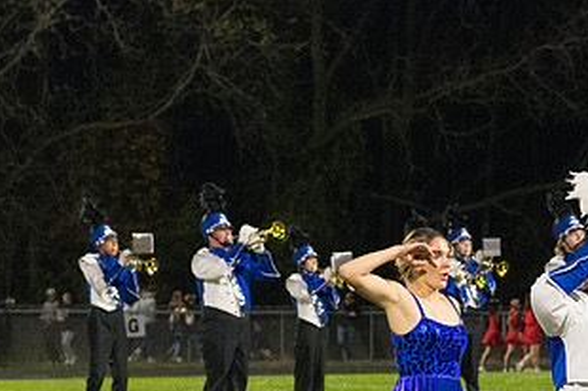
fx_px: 4209
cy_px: 364
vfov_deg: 5.3
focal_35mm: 258
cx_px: 450
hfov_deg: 8.0
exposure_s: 1/400
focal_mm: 92
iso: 5000
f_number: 5
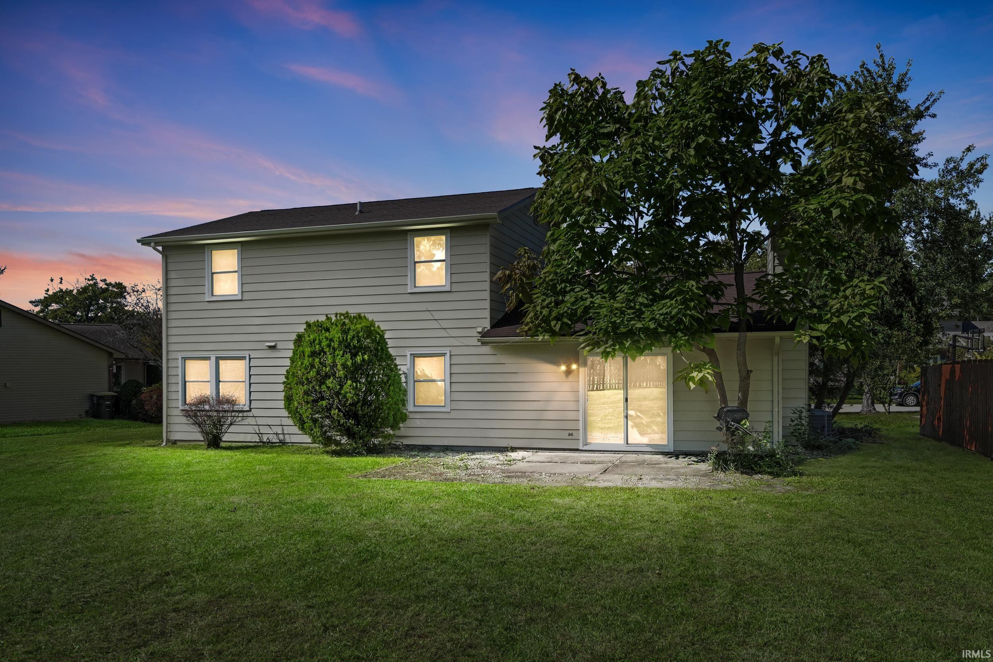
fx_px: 745
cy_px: 331
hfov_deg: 67.4
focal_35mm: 27
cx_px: 496
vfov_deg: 47.9
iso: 1000
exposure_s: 1/4000
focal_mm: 18
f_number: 4
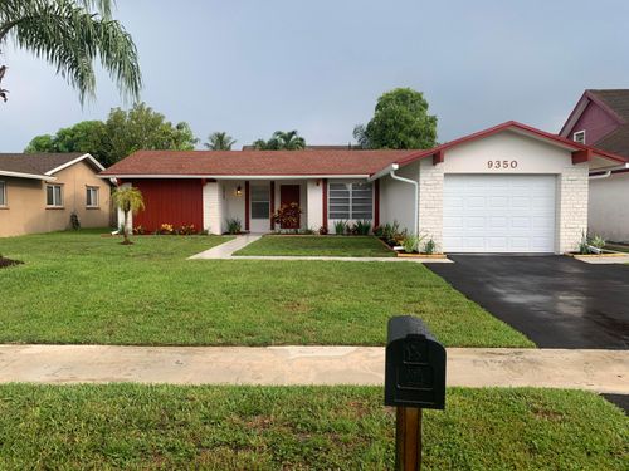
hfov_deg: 67.3
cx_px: 314
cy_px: 236
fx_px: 472
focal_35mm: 26
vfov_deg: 53.1
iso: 25
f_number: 1.8
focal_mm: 4.25
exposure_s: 1/363
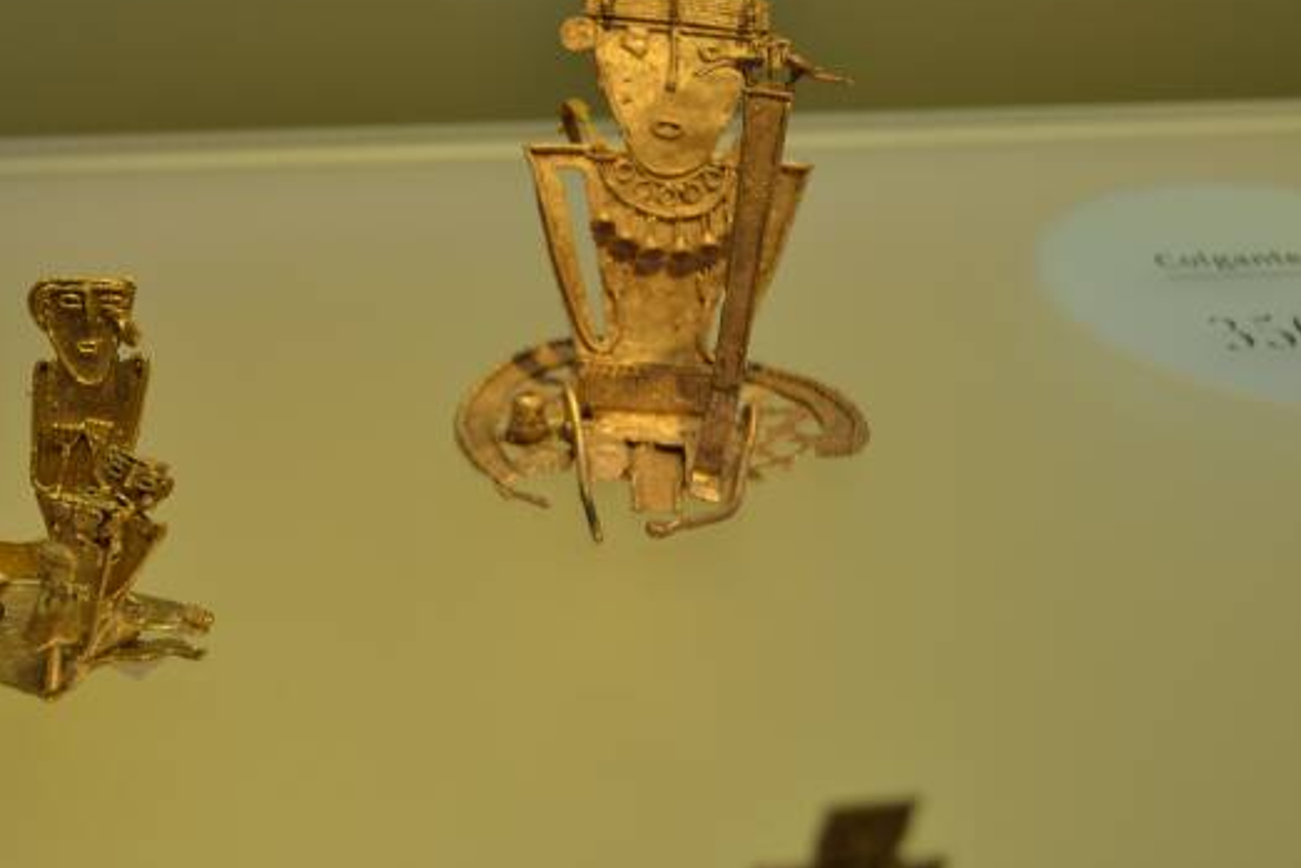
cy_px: 388
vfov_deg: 19.7
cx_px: 356
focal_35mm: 69
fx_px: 2493
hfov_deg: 28.9
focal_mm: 30
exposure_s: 1/15
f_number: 4.5
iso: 100
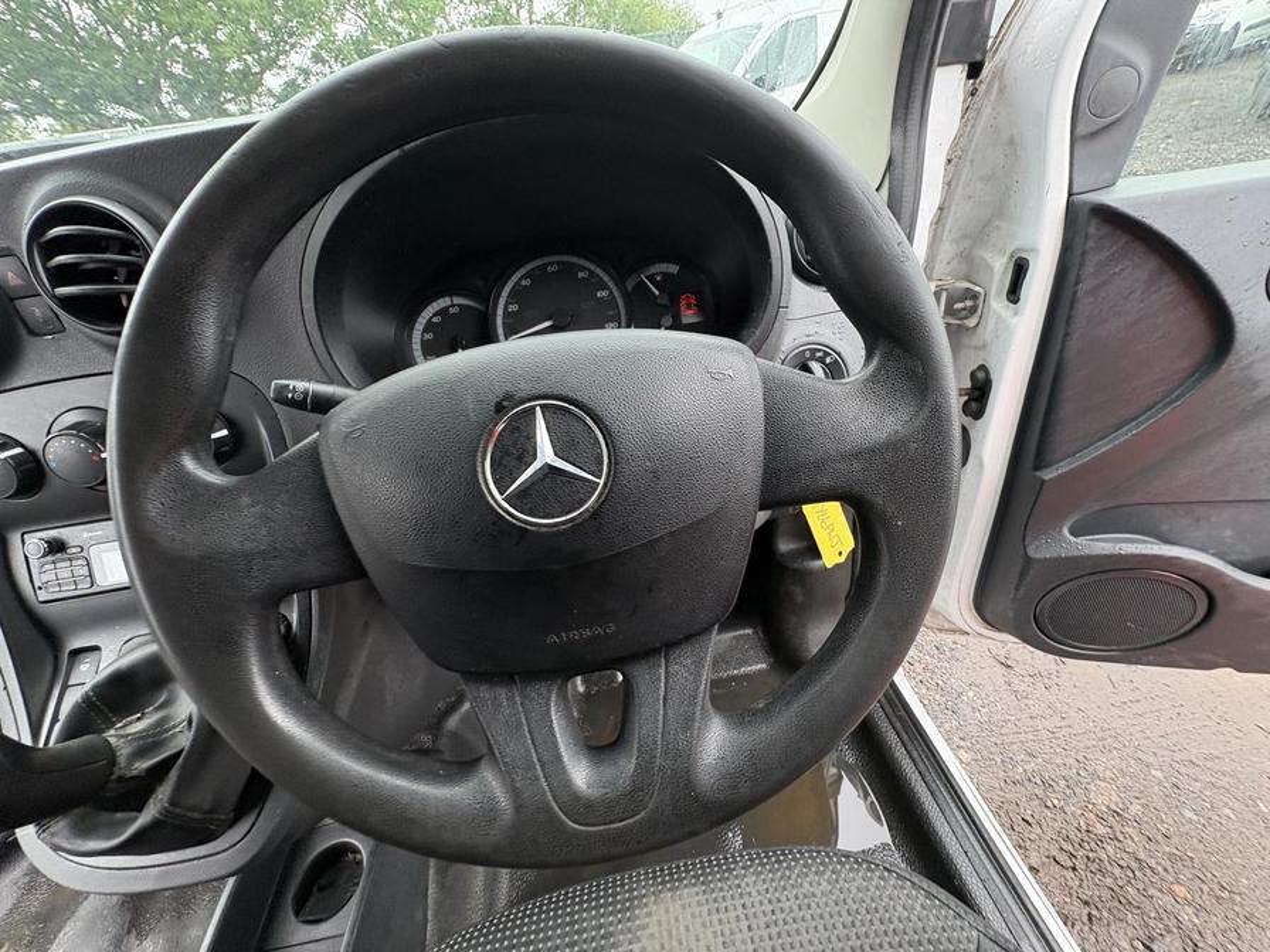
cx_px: 635
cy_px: 476
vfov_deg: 85.7
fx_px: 514
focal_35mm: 14
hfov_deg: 102.1
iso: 200
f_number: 2.2
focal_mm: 2.22
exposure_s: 1/99
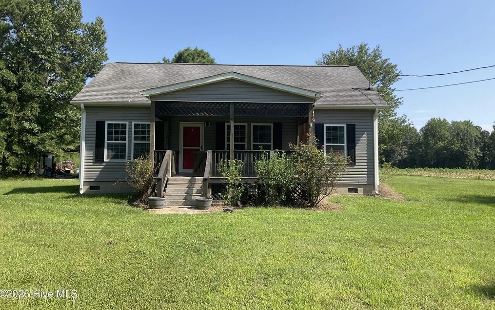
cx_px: 247
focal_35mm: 31
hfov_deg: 61.2
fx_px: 418
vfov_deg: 40.4
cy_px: 124
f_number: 1.8
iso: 16
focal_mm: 3
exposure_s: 1/1342
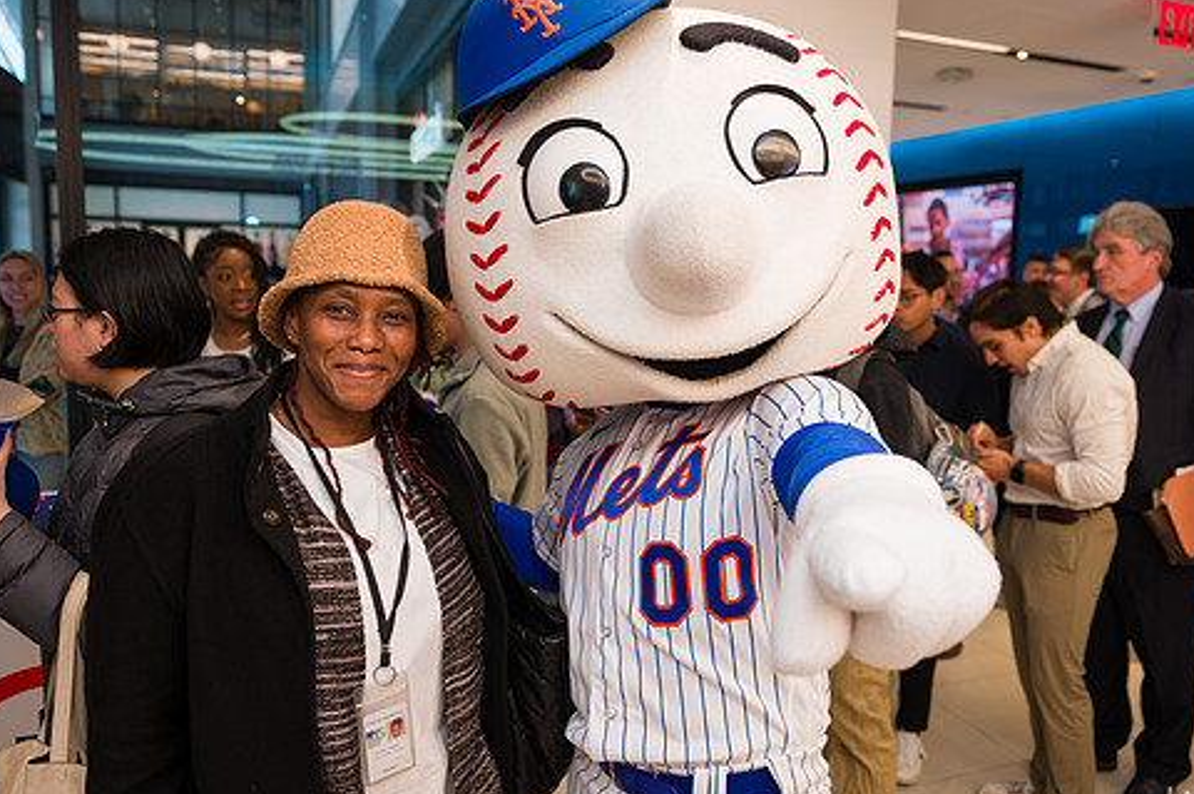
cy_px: 386
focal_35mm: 29
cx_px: 672
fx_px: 961
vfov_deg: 44.9
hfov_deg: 63.5
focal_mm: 24
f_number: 4
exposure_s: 1/200
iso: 400
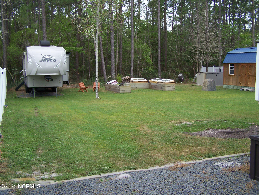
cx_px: 130
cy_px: 98
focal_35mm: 38
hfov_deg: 49.0
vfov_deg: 37.7
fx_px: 284
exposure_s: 1/320
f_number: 2.8
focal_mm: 6.3
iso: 64
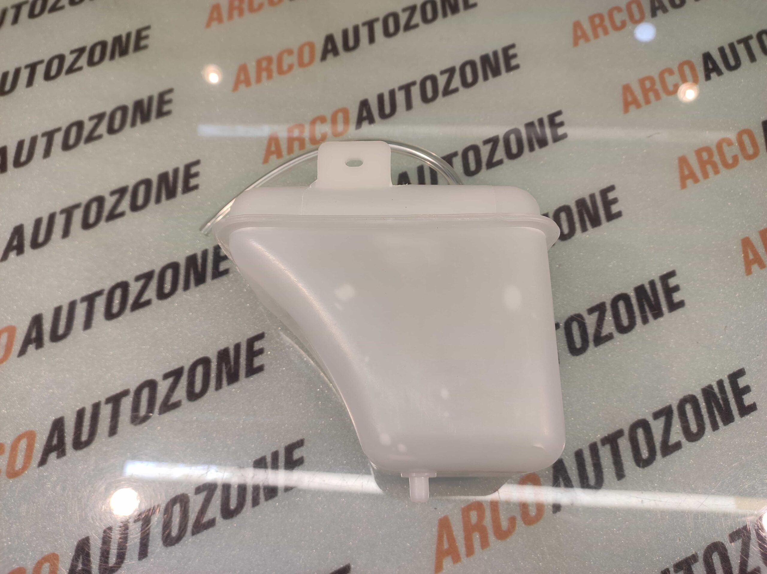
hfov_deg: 91.1
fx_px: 376
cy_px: 287
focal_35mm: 17
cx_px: 384
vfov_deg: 74.7
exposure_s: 1/50
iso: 126
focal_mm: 4.74
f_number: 1.79
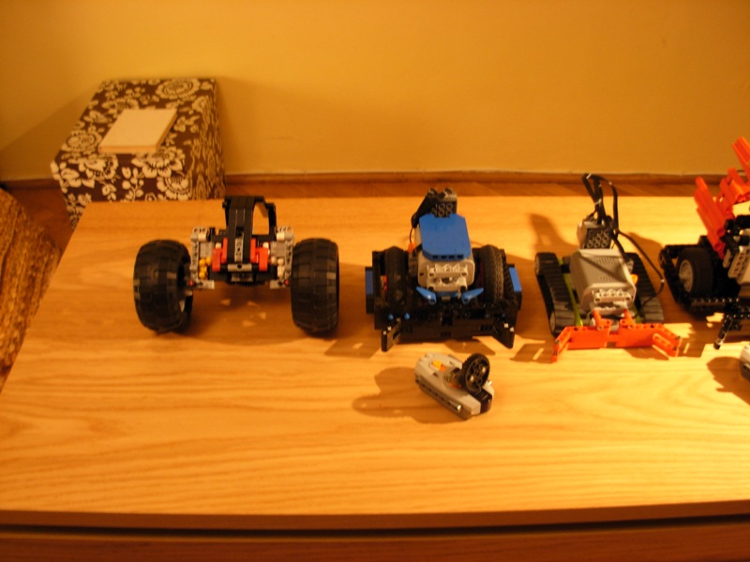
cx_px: 375
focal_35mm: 38
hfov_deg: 49.0
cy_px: 281
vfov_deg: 37.7
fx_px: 823
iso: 149
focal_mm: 6.3
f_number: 2.9
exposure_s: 1/4
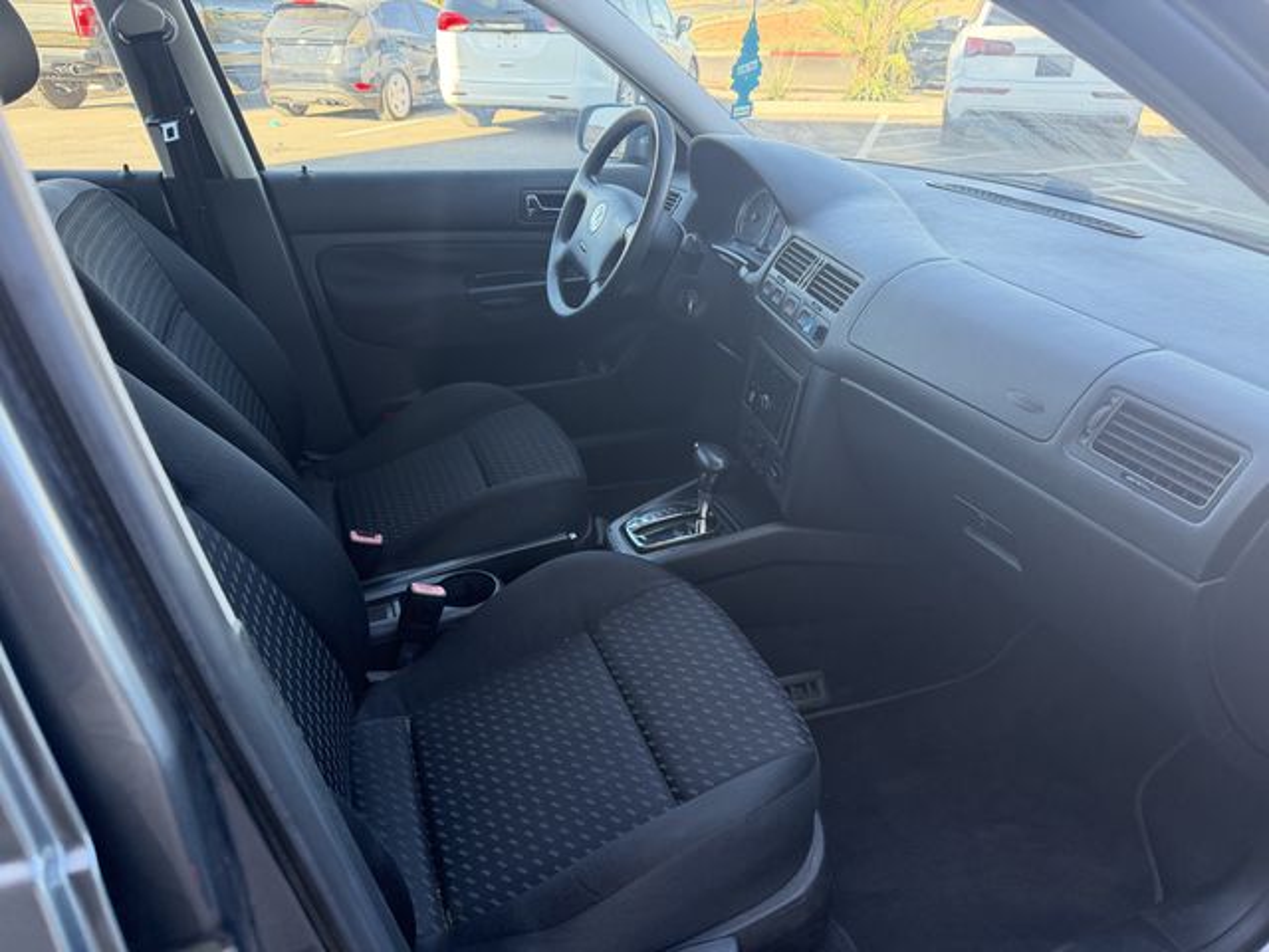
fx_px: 880
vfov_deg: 56.8
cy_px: 476
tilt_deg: -27.8
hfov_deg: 71.6
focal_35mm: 24
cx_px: 634
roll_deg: +0.4
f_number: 1.78
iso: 200
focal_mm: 6.76
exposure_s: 1/225
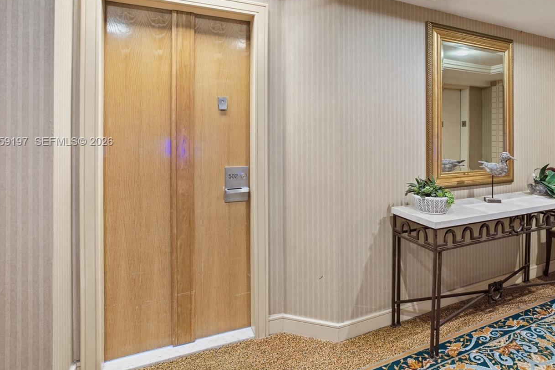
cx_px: 336
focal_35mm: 22
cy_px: 142
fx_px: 334
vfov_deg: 57.4
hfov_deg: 78.5
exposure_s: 1/5
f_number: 9
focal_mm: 16.5
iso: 320
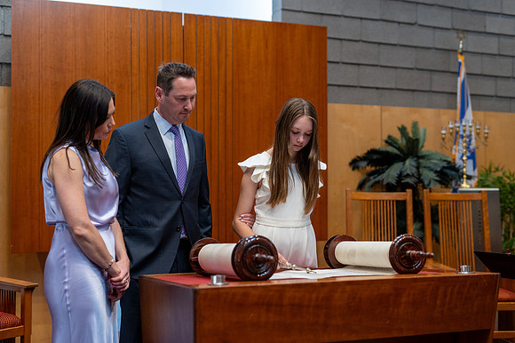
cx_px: 258
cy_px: 172
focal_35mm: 50
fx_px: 715
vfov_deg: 27.0
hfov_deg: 39.6
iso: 1600
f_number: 2.2
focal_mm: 50
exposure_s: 1/1250
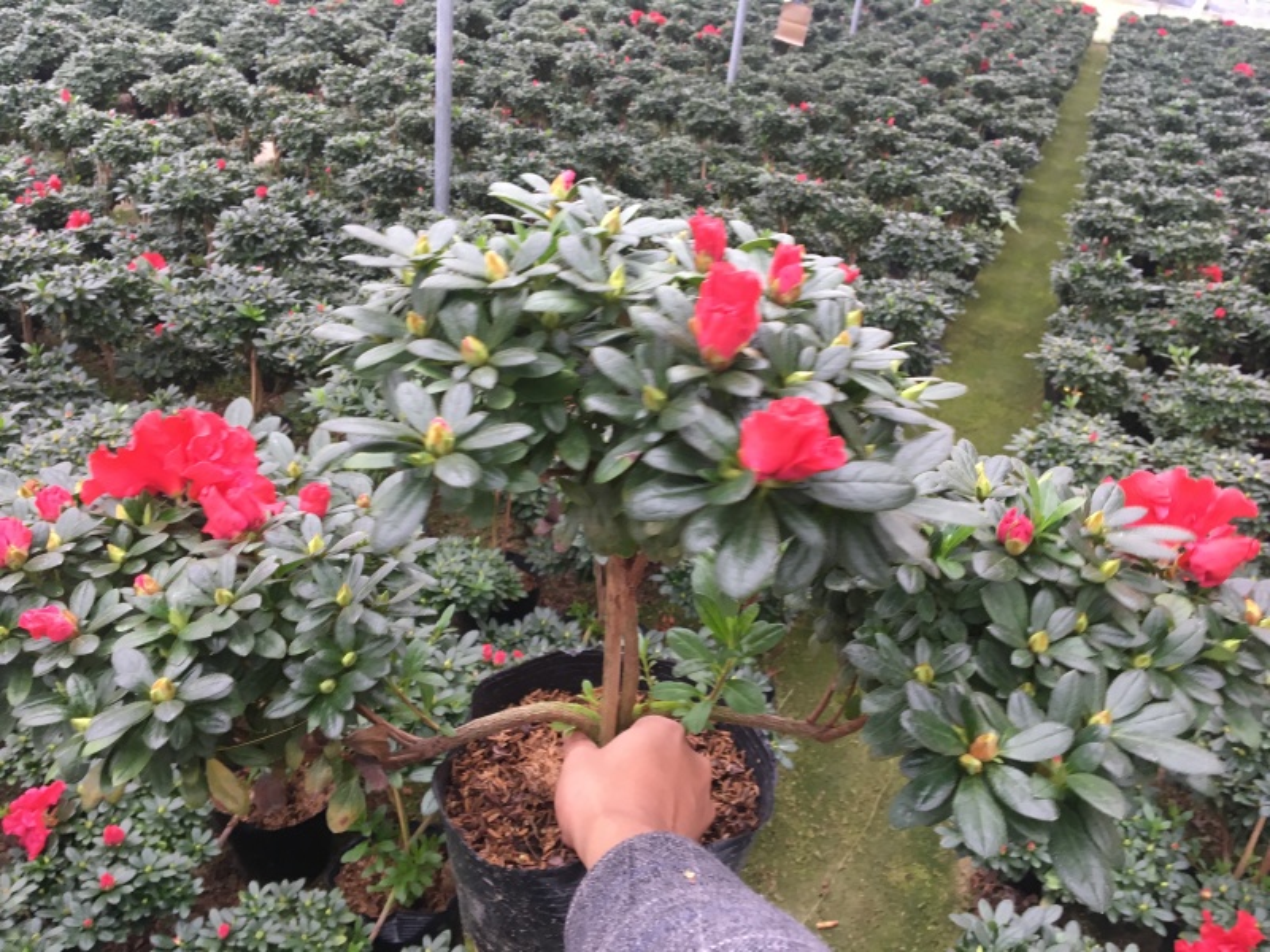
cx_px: 635
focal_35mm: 29
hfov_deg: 61.7
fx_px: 1064
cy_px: 476
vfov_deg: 48.2
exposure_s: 1/33
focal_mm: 4.15
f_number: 2.2
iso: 80
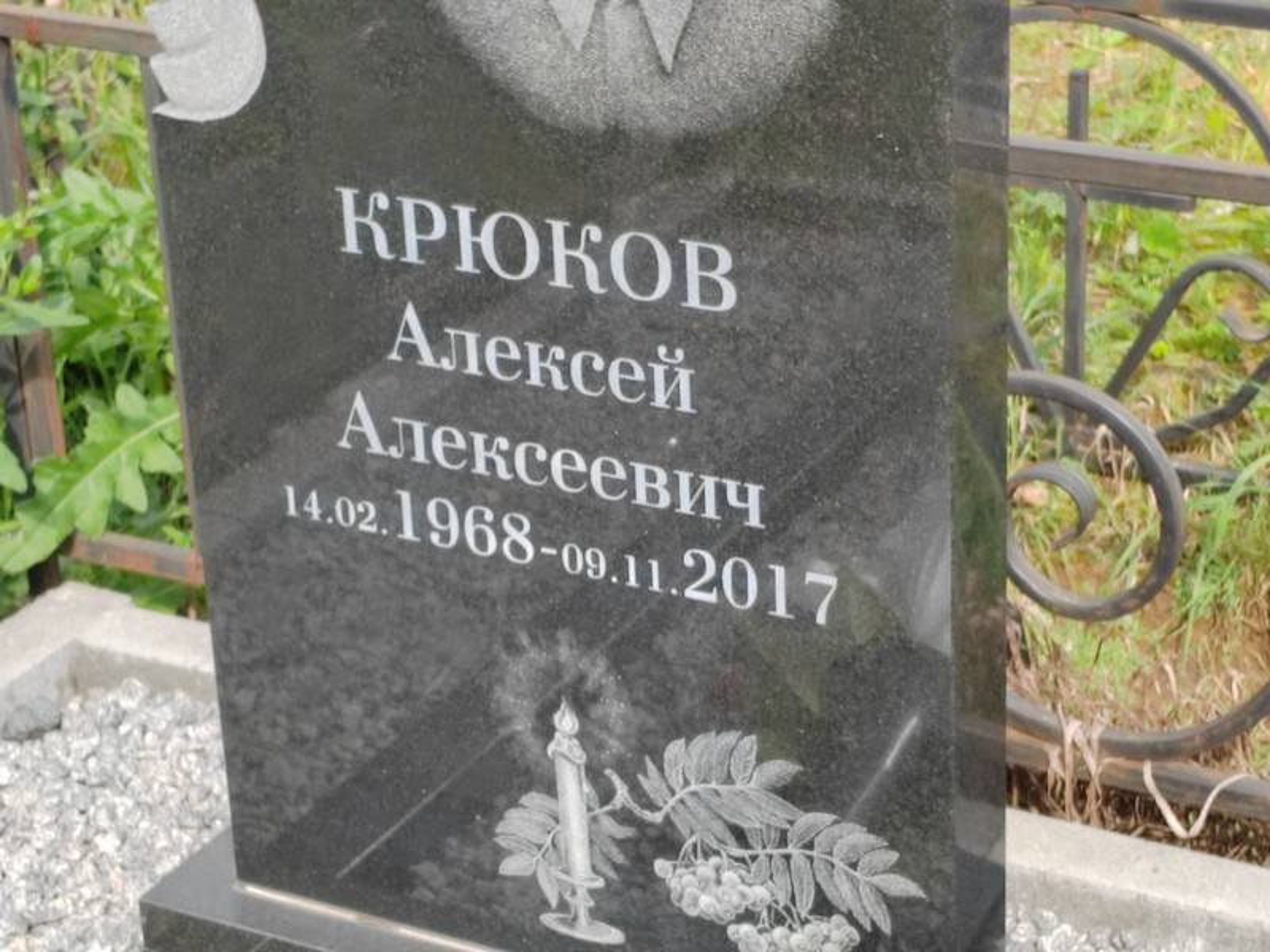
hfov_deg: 22.0
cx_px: 635
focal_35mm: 89
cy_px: 476
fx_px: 3265
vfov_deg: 16.6
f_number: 1.9
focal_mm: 5.52
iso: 100
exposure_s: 1/400
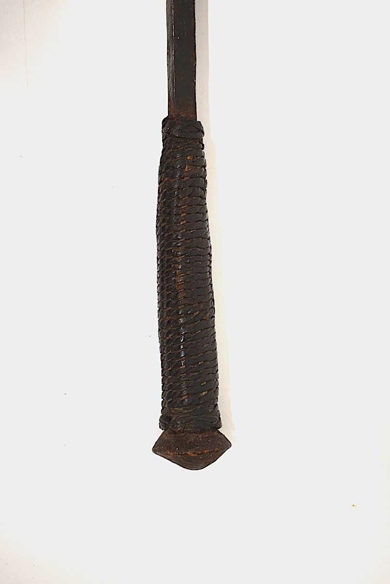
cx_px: 195
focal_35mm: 51
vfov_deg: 38.9
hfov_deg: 26.5
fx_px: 828
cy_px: 292
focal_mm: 34
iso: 640
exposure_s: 1/60
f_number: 4.5
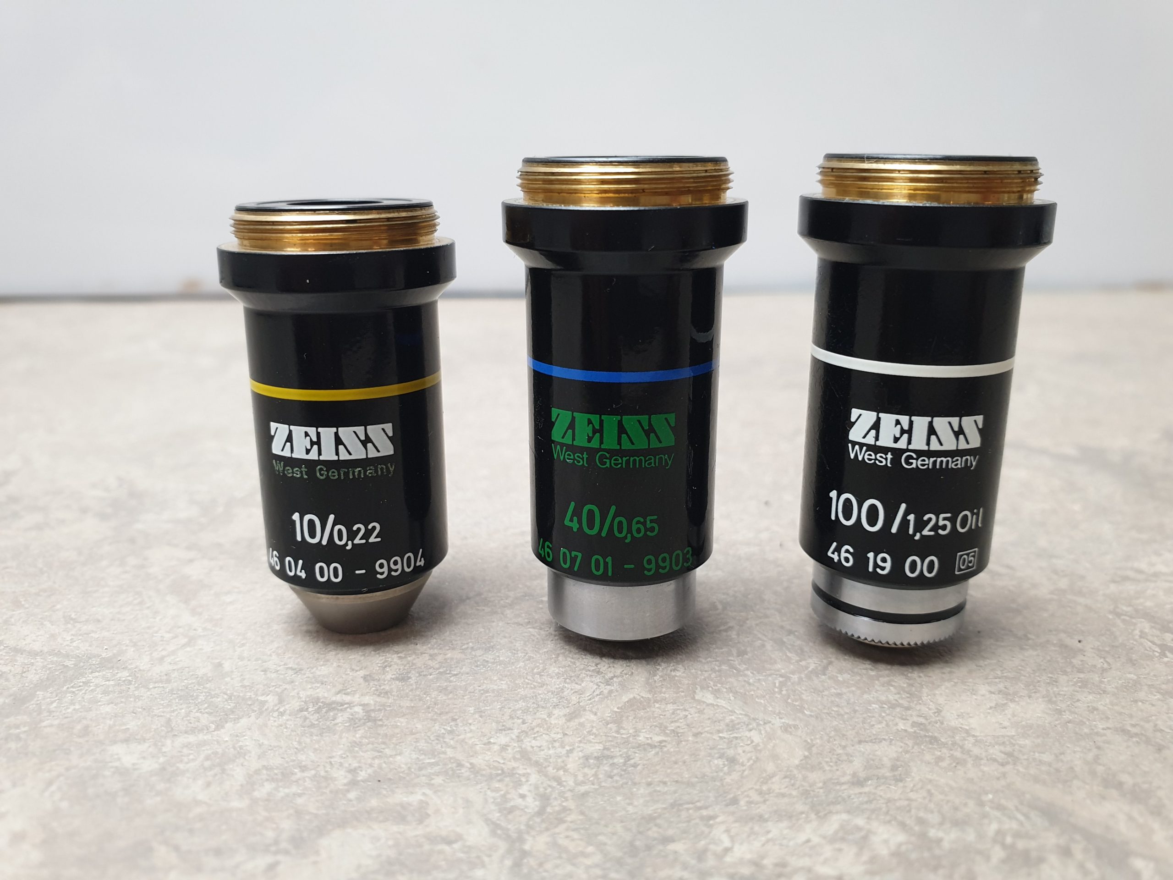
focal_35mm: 26
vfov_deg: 53.1
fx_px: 881
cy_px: 440
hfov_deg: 67.3
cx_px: 586
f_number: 2.4
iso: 160
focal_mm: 4.3
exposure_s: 1/50
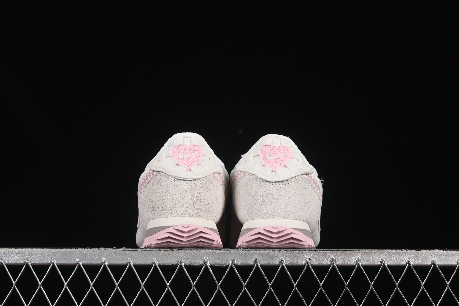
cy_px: 153
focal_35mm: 75
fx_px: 956
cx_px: 230
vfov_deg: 18.2
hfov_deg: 27.0
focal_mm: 50
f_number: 8
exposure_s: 1/80
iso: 160
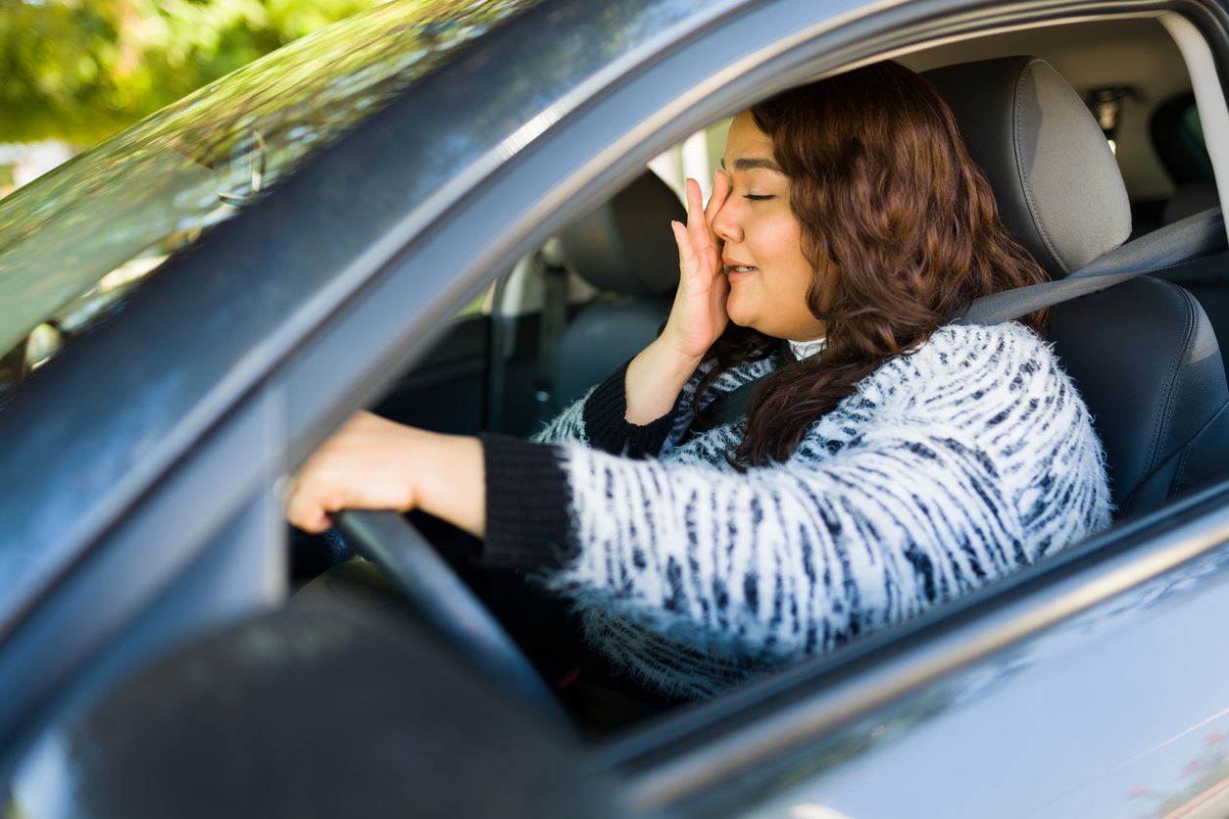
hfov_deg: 54.4
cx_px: 614
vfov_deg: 37.9
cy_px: 410
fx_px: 1195
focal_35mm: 35
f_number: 1.8
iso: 100
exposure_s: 1/160
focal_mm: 35
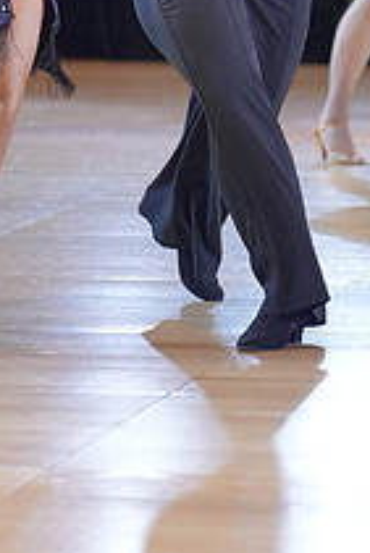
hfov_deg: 4.8
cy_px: -97
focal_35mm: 289
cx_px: 41
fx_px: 4448
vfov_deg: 7.1
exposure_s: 1/500
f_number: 2
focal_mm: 70
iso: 1600
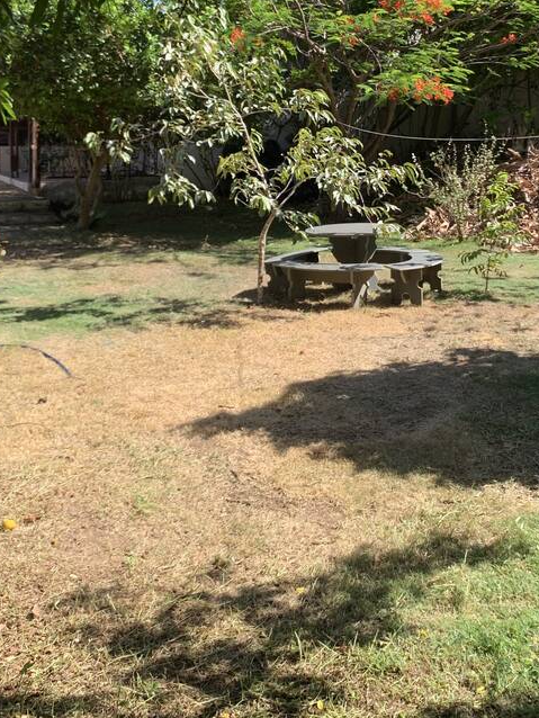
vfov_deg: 41.8
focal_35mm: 44
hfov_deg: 32.8
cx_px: 315
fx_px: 913
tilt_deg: -0.9
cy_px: 191
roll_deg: +0.1
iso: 25
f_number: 1.8
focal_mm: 4.25
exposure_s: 1/783
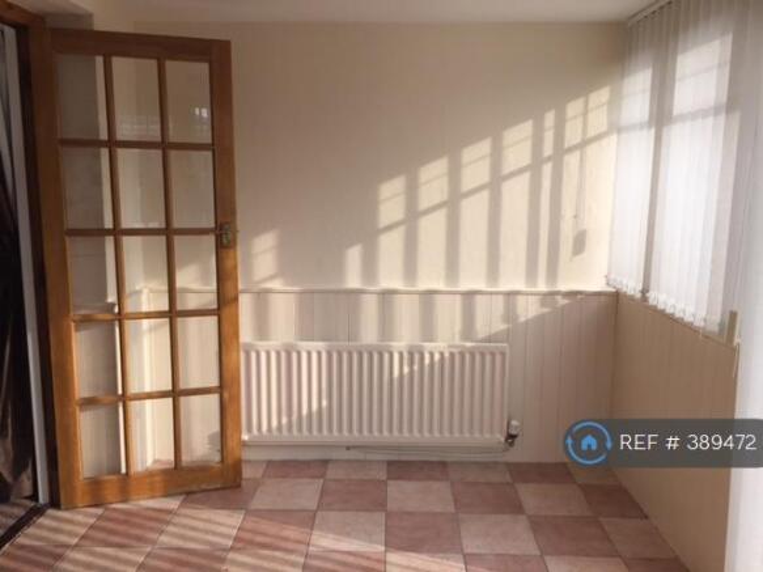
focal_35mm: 29
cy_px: 286
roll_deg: -1.4
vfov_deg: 48.2
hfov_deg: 61.7
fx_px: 639
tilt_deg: -9.9
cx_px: 382
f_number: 2.2
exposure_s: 1/399
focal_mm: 4.15
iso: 32
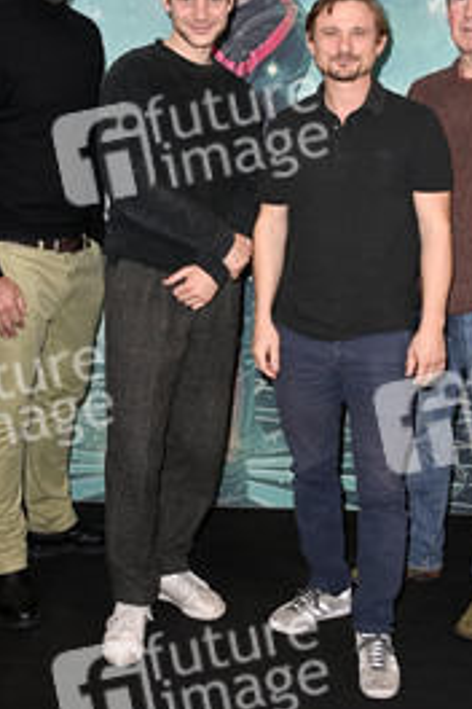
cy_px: 277
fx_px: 1042
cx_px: 268
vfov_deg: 37.3
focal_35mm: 53
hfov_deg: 25.5
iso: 500
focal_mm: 35
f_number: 5.6
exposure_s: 1/250
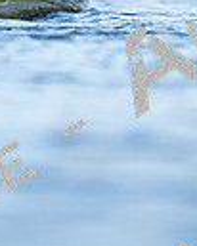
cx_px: -38
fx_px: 18519
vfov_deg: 0.8
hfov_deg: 0.6
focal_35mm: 2538
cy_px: -64
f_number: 4
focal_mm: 600
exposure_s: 1/2500
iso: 1000
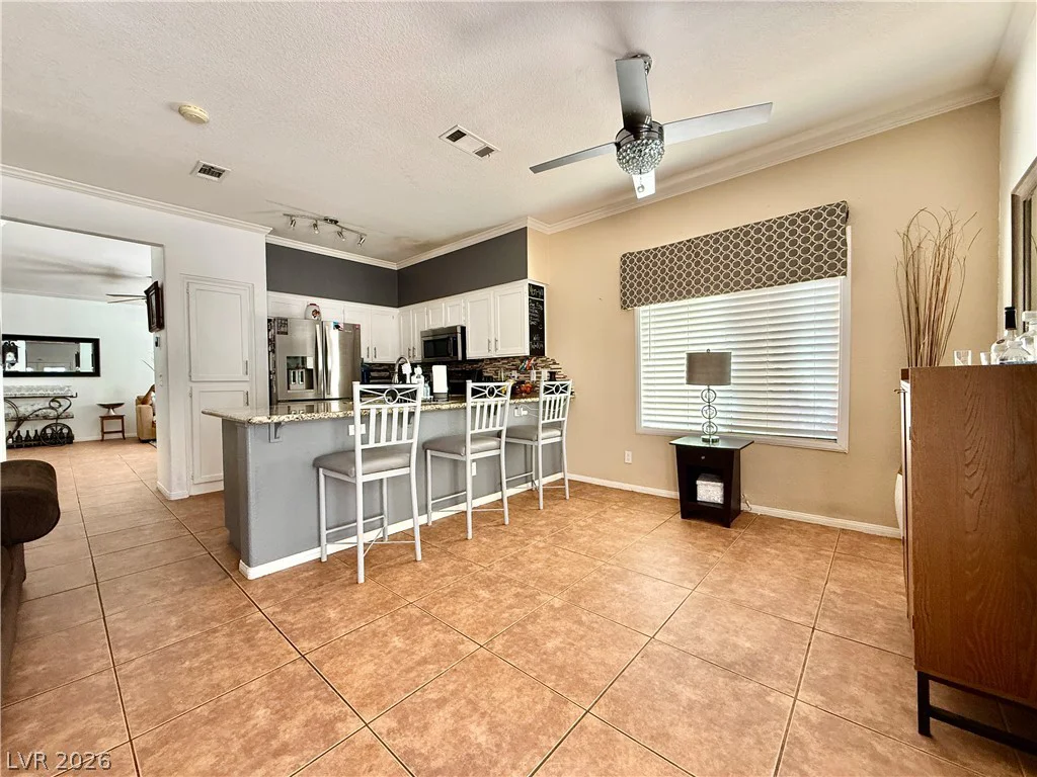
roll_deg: +0.3
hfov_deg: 102.1
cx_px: 518
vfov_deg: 85.7
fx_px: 419
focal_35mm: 14
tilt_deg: -1.1
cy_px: 388
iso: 320
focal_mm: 2.22
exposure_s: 1/99
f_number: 2.2
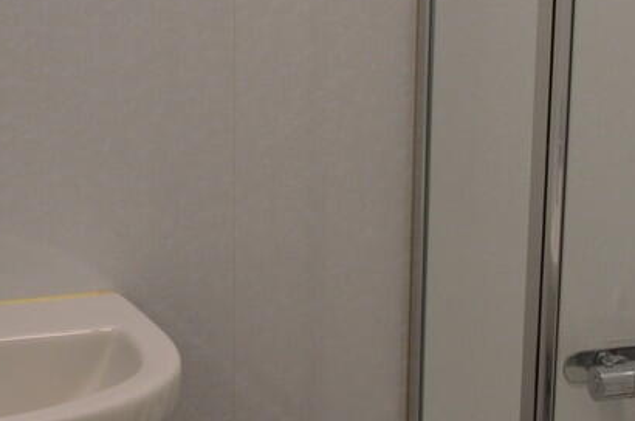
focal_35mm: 120
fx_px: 2113
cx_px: 545
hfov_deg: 16.9
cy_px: 343
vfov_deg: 11.3
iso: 400
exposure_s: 1/25
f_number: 7.1
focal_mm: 32
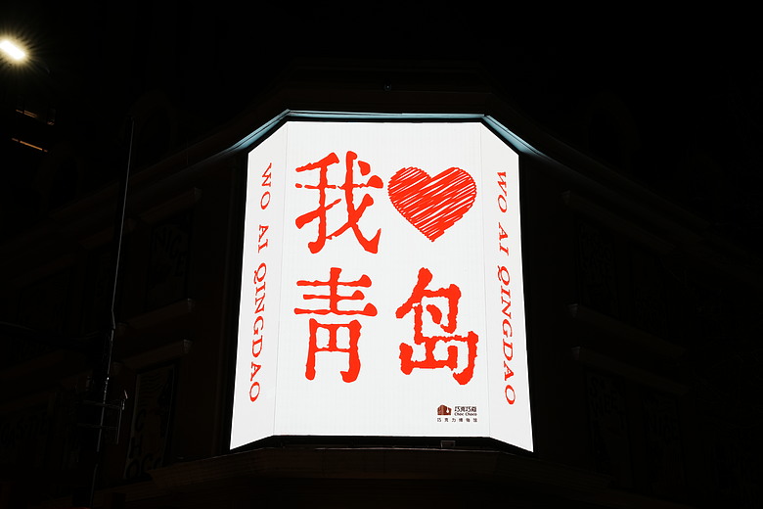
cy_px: 254
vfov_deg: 27.5
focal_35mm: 49
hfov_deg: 40.3
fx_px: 1041
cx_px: 382
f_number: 18
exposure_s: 1/50
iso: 500
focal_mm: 49.1
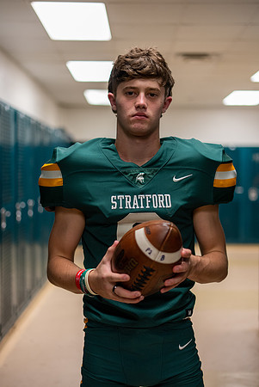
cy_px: 194
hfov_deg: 27.1
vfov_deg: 39.6
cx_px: 130
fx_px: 538
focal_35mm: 50
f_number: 1.8
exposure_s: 1/160
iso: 500
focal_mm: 50
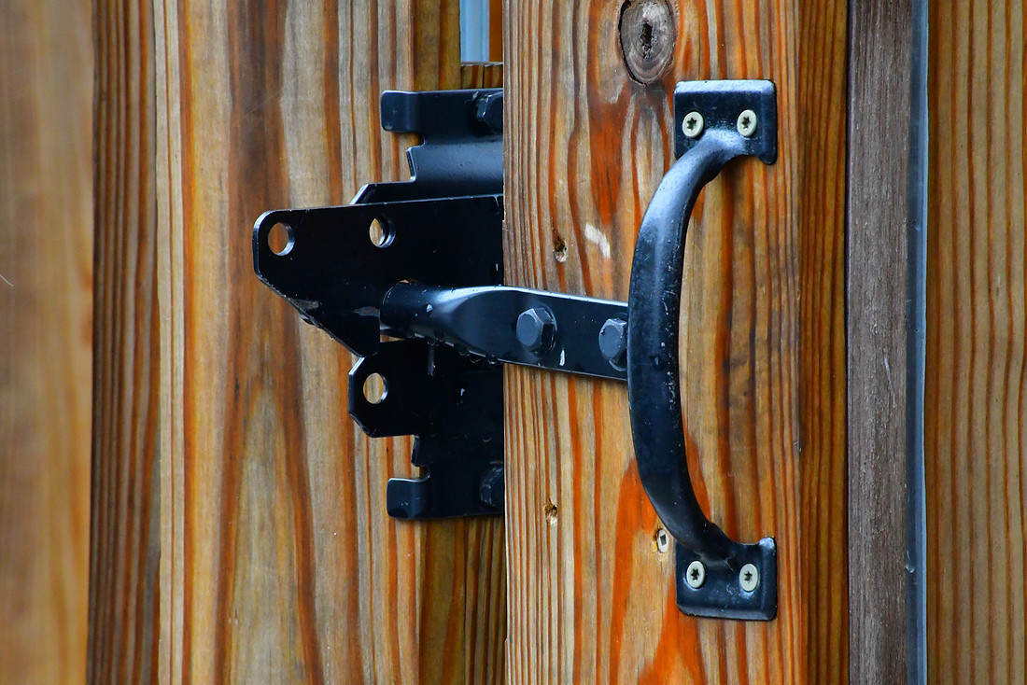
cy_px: 342
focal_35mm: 255
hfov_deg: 8.1
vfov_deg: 5.4
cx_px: 514
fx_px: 7276
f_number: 16
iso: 6400
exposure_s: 1/80
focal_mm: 170
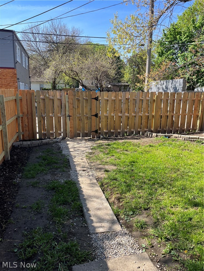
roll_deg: -2.2
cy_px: 136
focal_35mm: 26
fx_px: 204
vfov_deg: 67.3
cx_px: 102
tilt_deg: -11.8
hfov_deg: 53.1
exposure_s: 1/1075
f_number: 1.6
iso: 50
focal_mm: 5.1
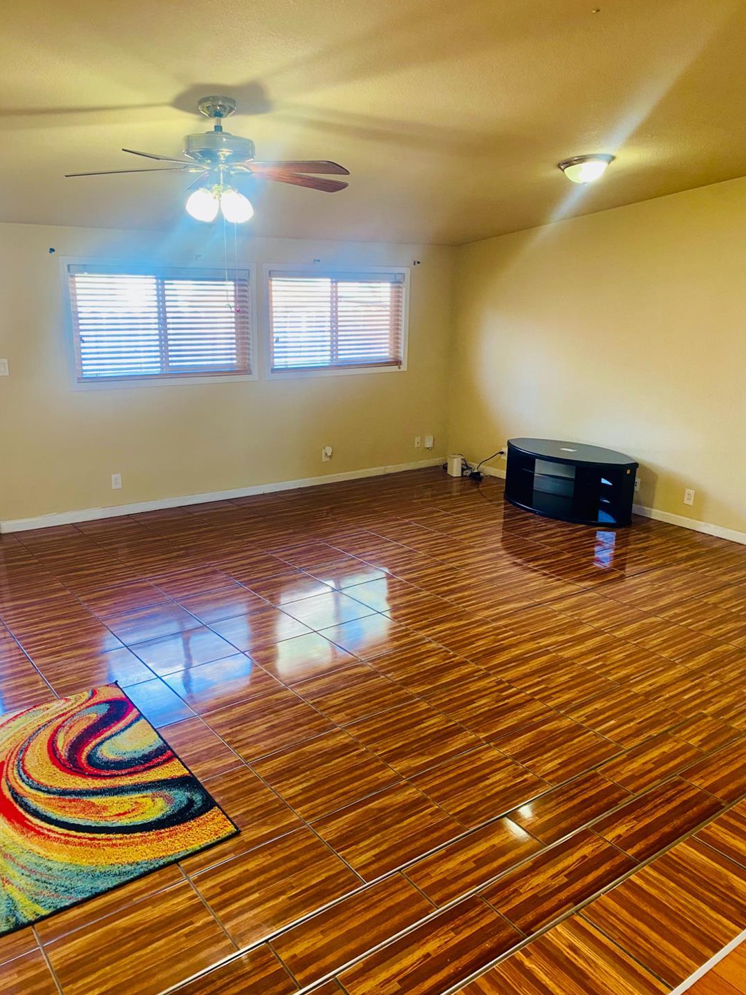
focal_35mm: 27
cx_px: 367
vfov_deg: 65.3
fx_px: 776
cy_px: 509
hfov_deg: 51.4
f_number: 1.8
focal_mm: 4.25
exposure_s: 1/60
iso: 160
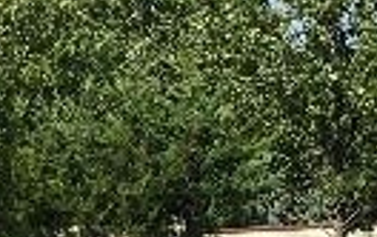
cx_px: 51
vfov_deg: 5.5
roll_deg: -1.0
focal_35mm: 238
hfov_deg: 8.8
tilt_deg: -5.2
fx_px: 2449
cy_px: 280
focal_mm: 4.15
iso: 25
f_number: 2.2
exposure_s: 1/1374
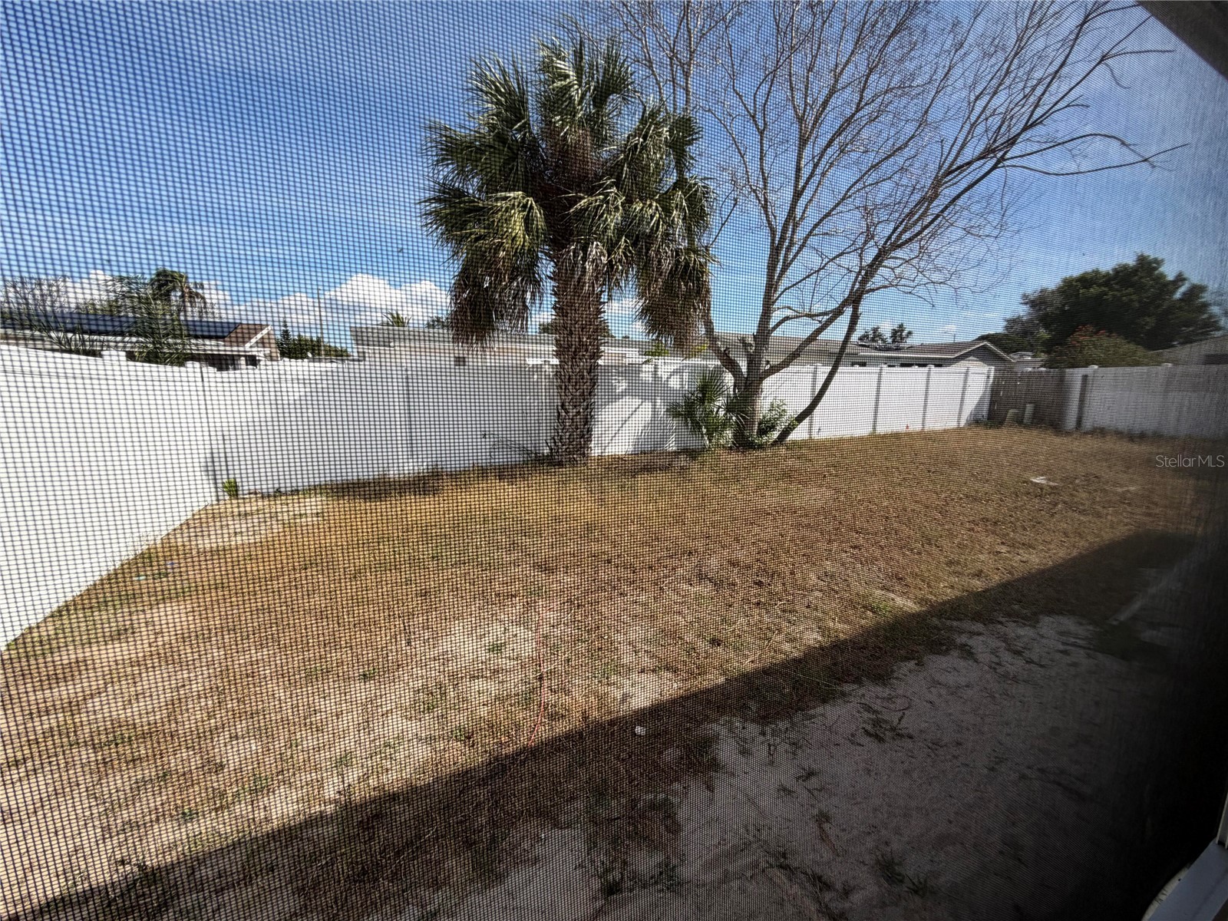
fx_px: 497
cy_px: 460
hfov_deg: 102.1
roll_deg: -0.6
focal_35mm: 14
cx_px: 614
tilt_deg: -8.9
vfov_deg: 85.7
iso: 32
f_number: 2.2
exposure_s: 1/770
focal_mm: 2.22
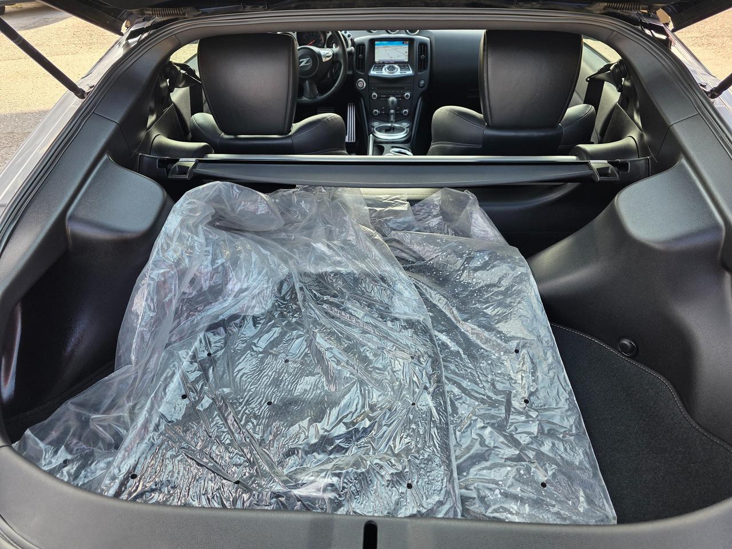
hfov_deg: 73.9
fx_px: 486
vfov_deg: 58.9
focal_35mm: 23
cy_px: 274
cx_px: 366
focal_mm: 6.3
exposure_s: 1/180
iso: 32
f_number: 1.7
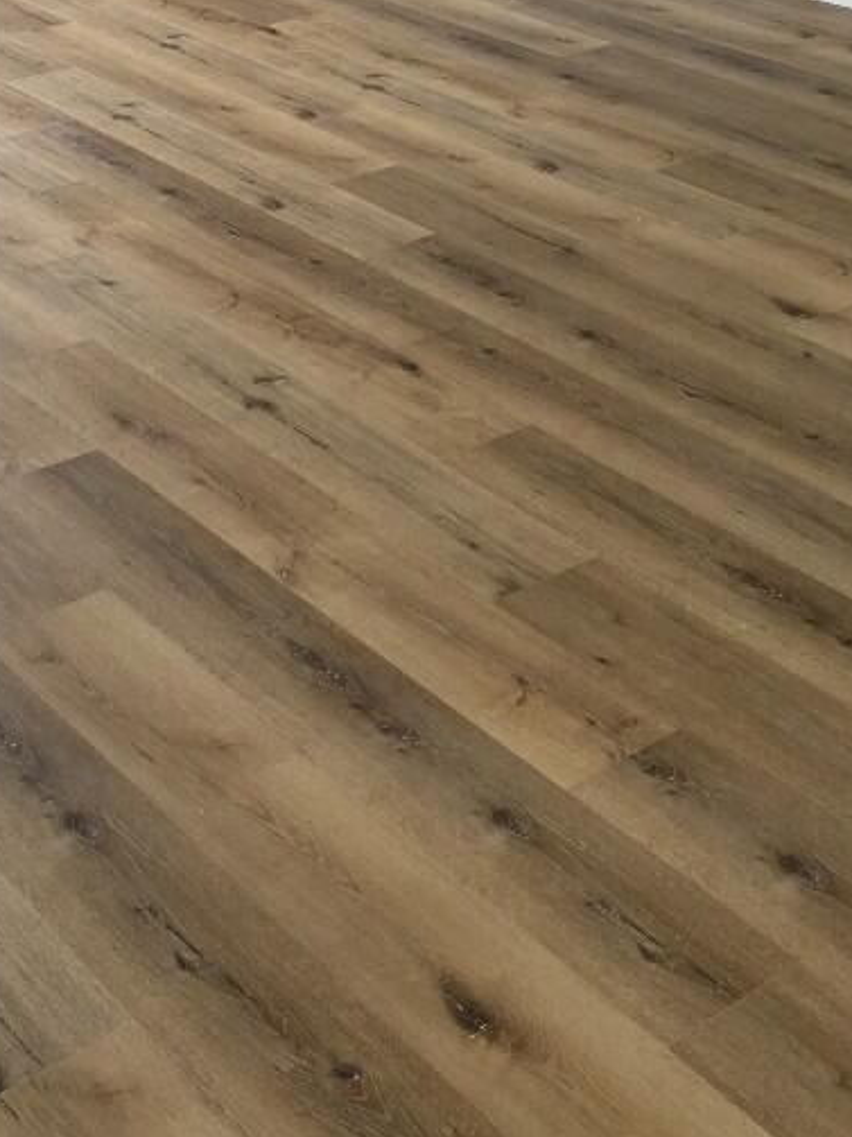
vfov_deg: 29.2
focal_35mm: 62
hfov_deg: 23.3
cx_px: 190
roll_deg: +2.1
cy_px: 5
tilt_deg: -15.9
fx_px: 2036
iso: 40
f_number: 1.8
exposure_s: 1/121
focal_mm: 4.25
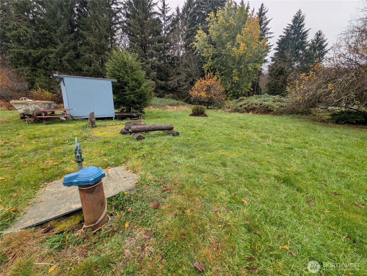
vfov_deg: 94.6
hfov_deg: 110.5
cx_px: 184
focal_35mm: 12
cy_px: 138
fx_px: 127
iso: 41
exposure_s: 1/314
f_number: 1.95
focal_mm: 2.23
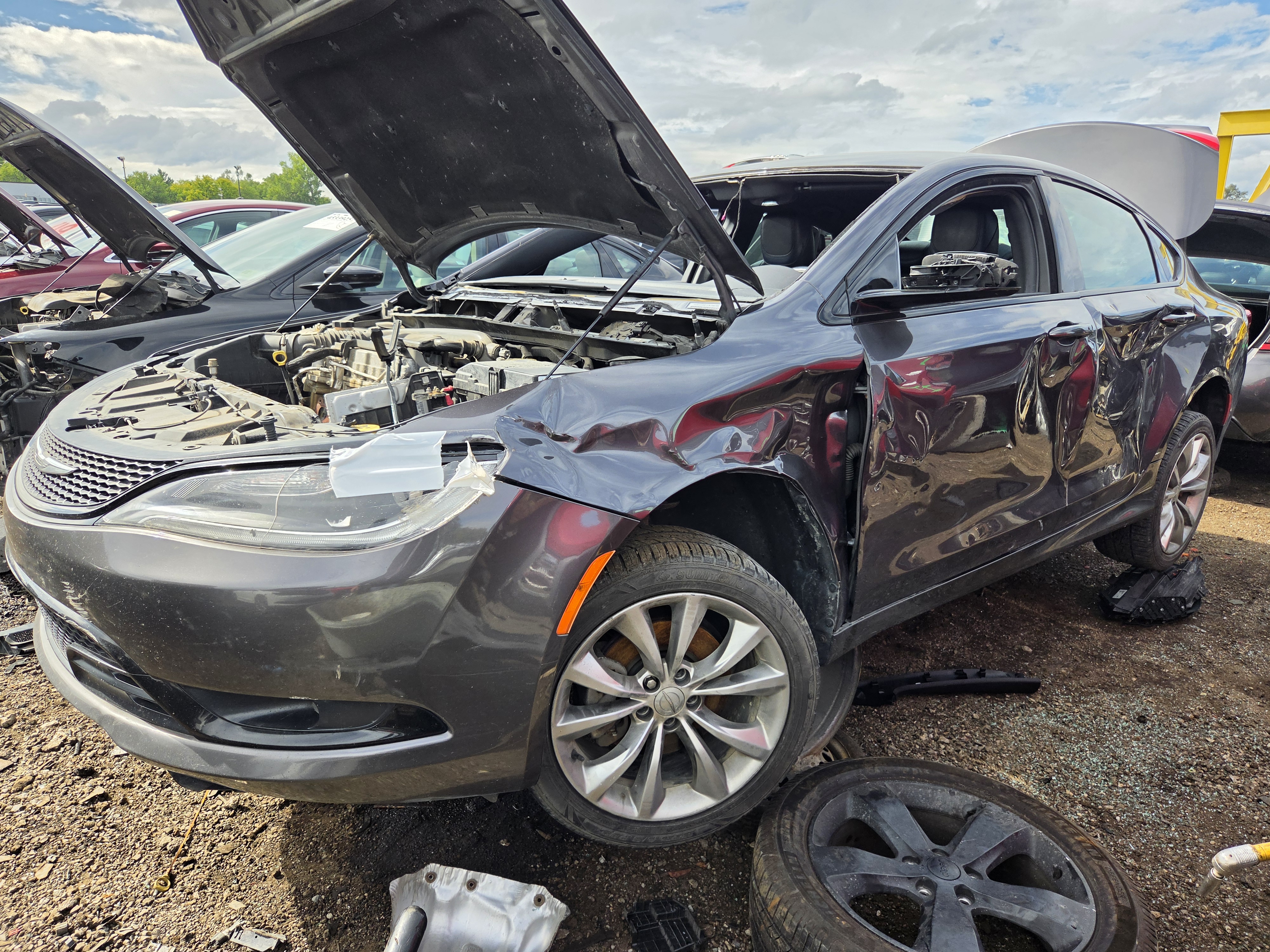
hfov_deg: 73.9
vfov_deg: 58.9
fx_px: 844
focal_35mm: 23
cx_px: 635
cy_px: 476
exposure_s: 1/2643
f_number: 1.8
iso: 80
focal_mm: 5.4
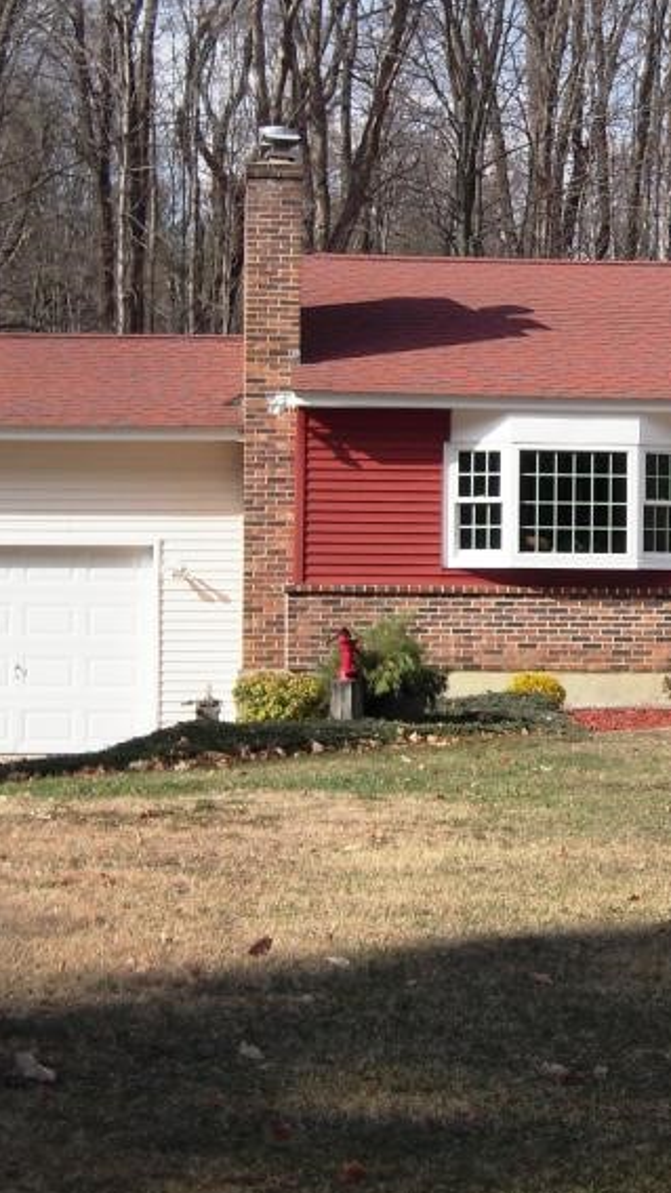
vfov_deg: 18.5
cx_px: 736
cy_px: 501
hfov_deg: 10.3
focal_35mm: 116
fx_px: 3669
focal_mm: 10.5
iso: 100
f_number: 7.7
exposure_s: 1/250
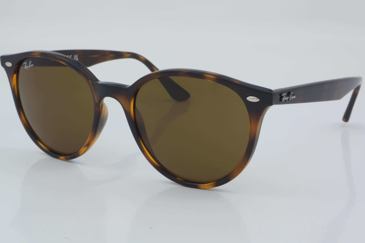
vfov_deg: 18.2
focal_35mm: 75
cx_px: 182
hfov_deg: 27.0
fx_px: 760
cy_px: 122
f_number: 29
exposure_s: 1/4
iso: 100
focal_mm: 50
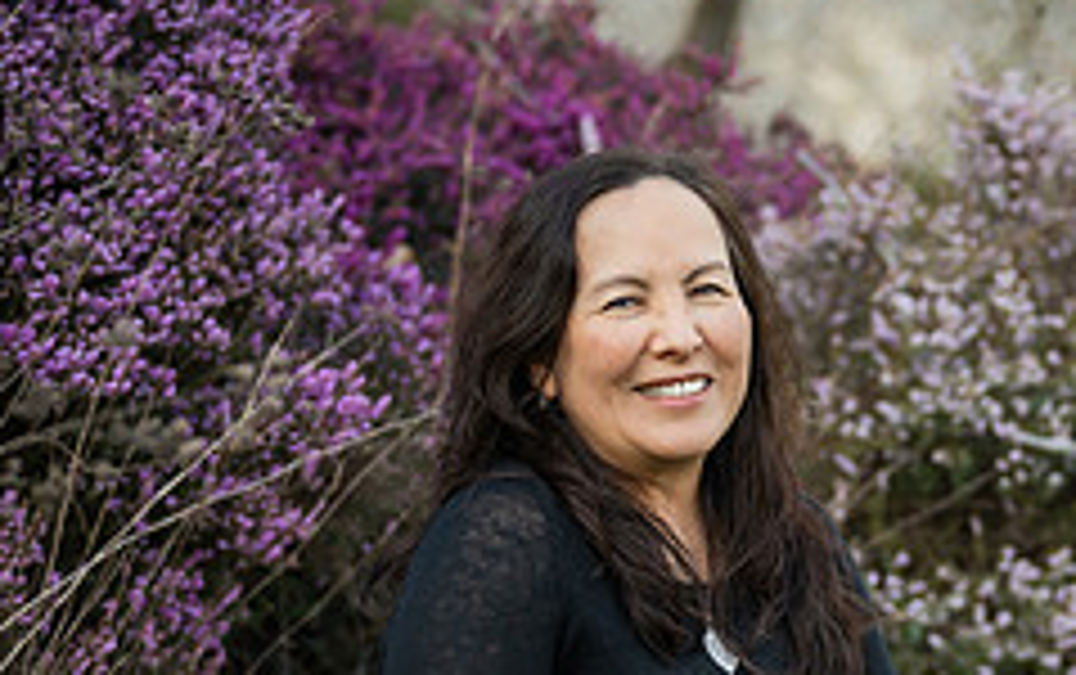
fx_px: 5079
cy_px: 623
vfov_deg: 7.6
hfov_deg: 12.1
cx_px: 792
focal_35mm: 173
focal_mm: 70
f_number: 2.5
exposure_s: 1/800
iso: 320
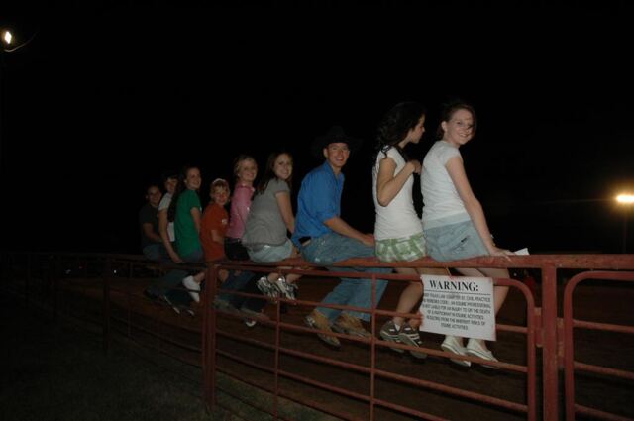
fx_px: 475
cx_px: 317
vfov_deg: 47.8
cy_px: 210
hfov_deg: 67.4
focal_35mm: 27
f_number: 3.5
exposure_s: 1/60
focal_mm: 18
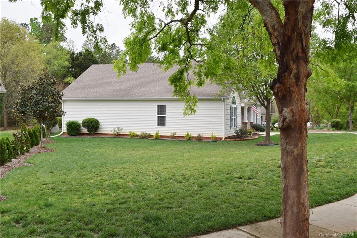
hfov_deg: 49.6
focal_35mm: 39
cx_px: 178
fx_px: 387
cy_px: 119
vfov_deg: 34.2
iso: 400
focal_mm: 26
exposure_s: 1/250
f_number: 8
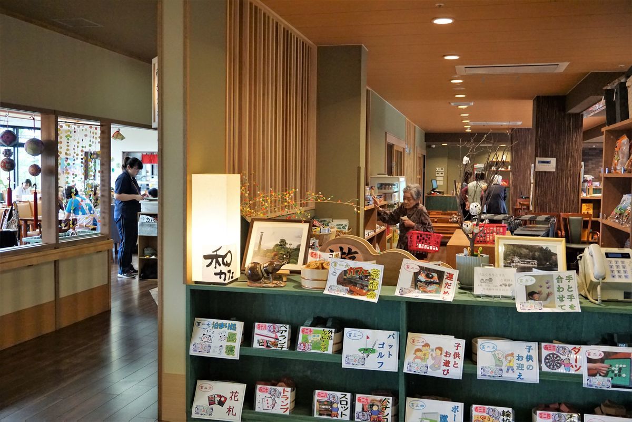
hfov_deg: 53.1
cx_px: 316
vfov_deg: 36.9
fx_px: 632
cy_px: 211
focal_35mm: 36
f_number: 4.5
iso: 2000
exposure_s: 1/160
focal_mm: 24
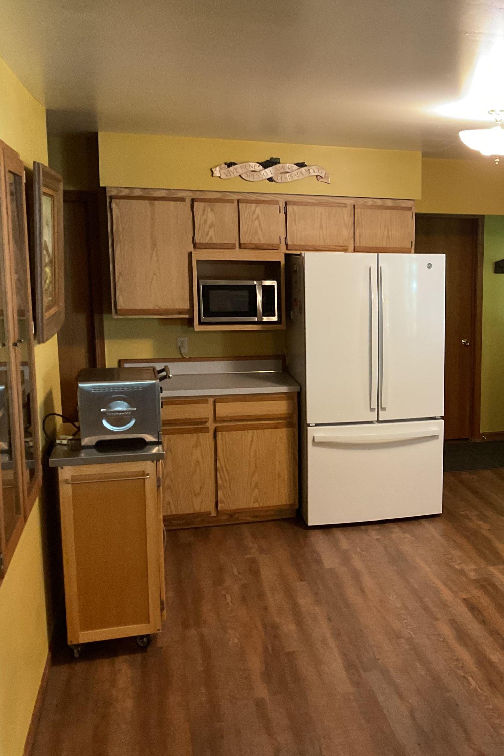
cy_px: 382
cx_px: 460
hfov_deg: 31.1
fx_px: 861
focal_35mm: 41
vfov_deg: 47.4
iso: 200
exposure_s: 1/40
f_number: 1.8
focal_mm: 3
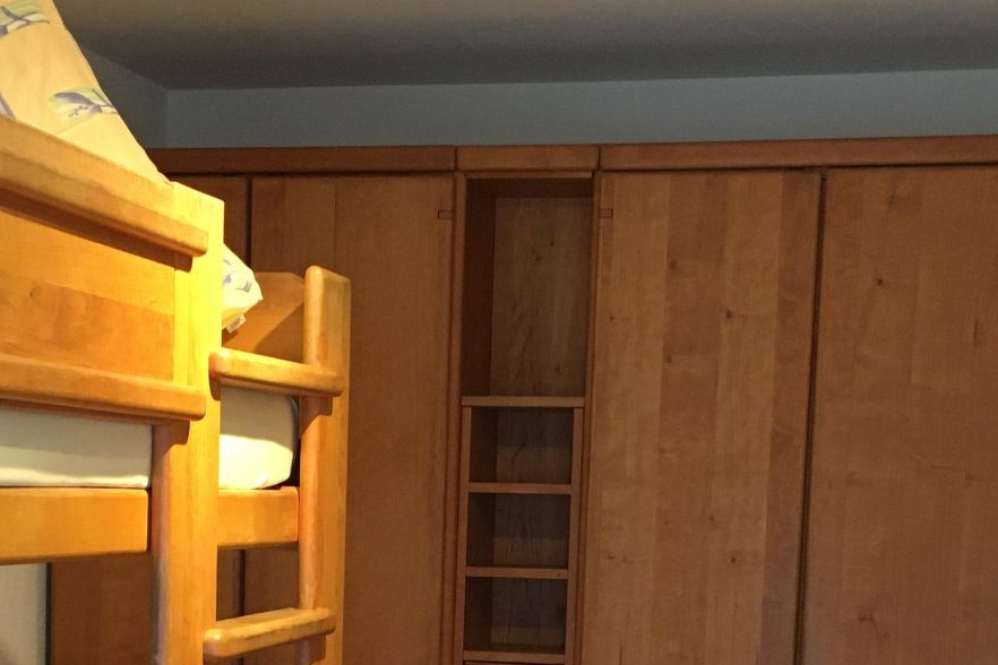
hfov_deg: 28.8
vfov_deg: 18.8
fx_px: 1940
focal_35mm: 70
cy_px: 697
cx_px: 436
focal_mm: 4.15
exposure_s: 1/33
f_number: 2.2
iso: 200
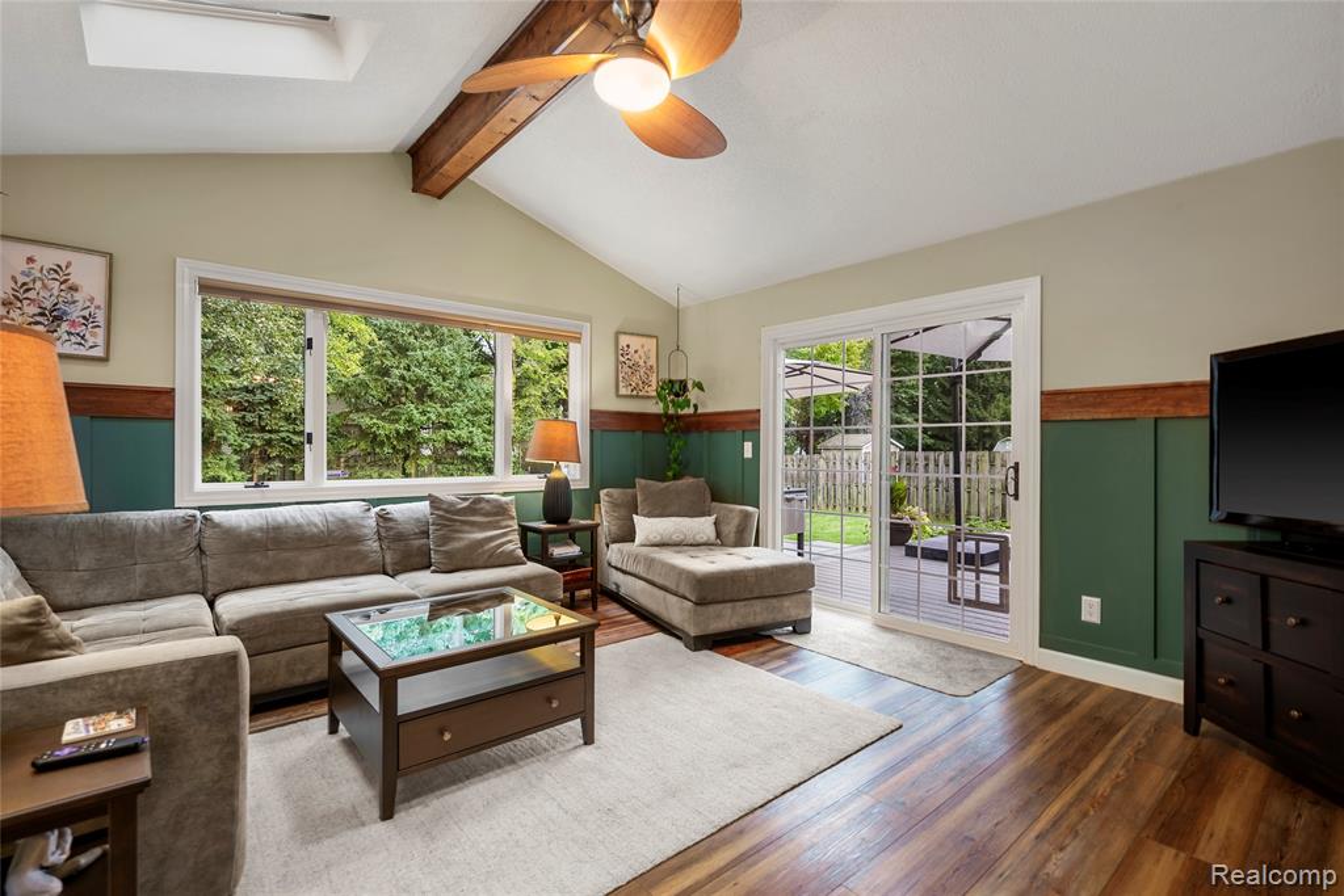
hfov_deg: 96.7
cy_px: 448
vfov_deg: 73.8
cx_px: 672
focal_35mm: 16
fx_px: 597
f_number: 4
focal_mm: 16
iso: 100
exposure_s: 1/3
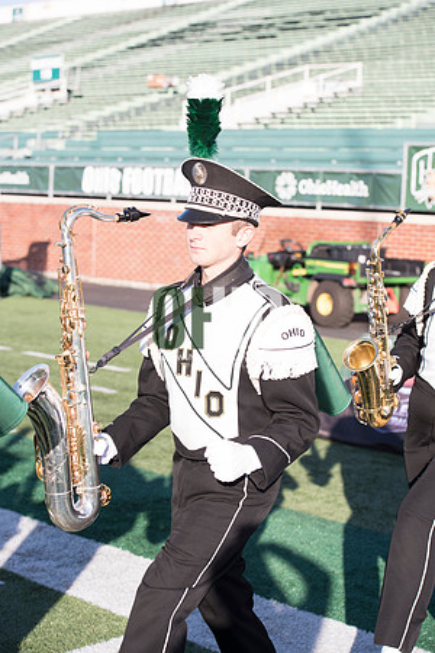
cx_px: 218
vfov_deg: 28.8
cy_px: 326
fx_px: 1269
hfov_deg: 19.5
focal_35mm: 70
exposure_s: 1/800
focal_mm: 70
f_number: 5
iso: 320
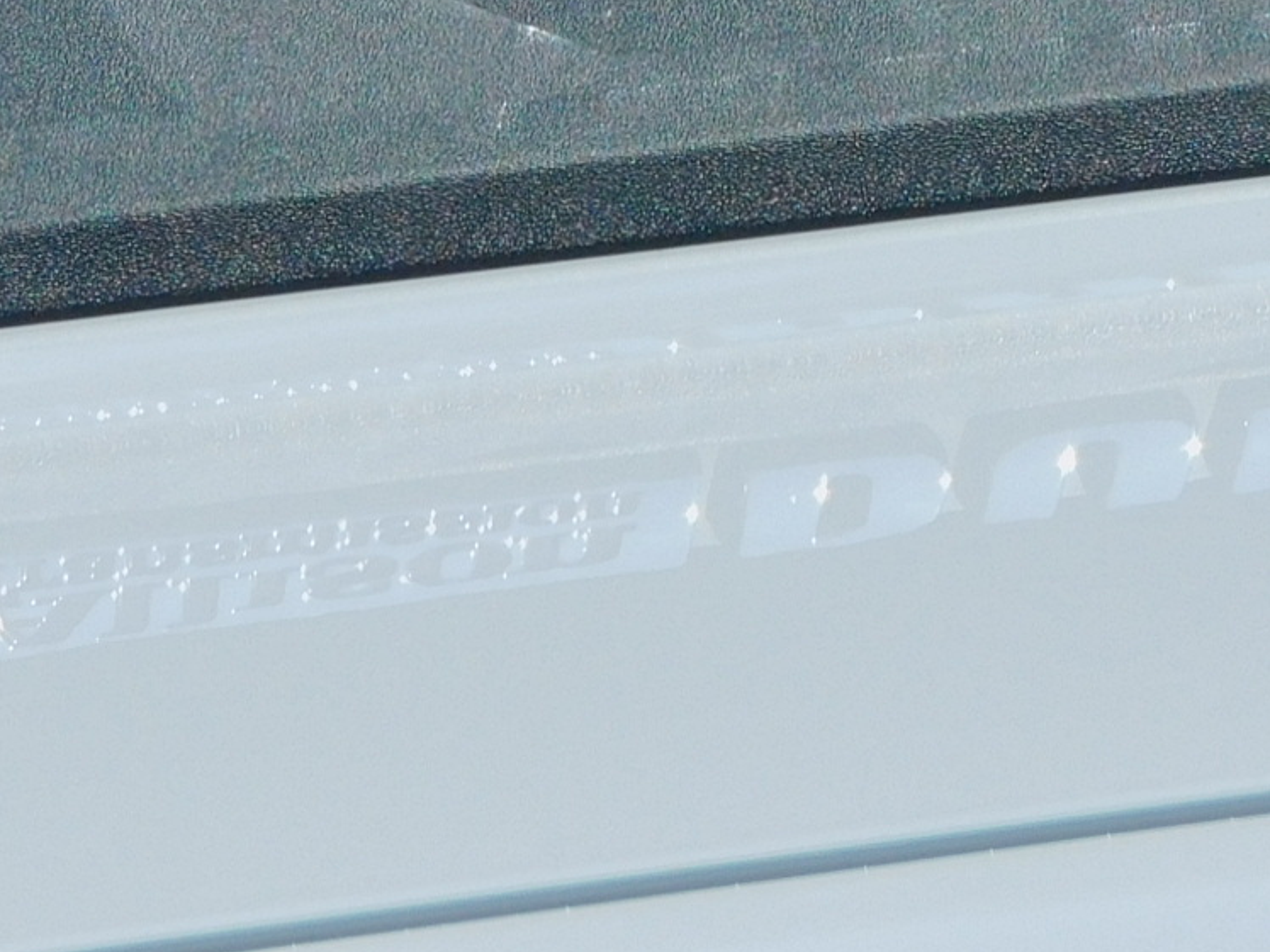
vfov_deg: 3.6
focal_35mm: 410
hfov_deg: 4.8
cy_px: -336
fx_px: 15042
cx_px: 856
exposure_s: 1/1600
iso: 125
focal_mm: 24.2
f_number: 5.6
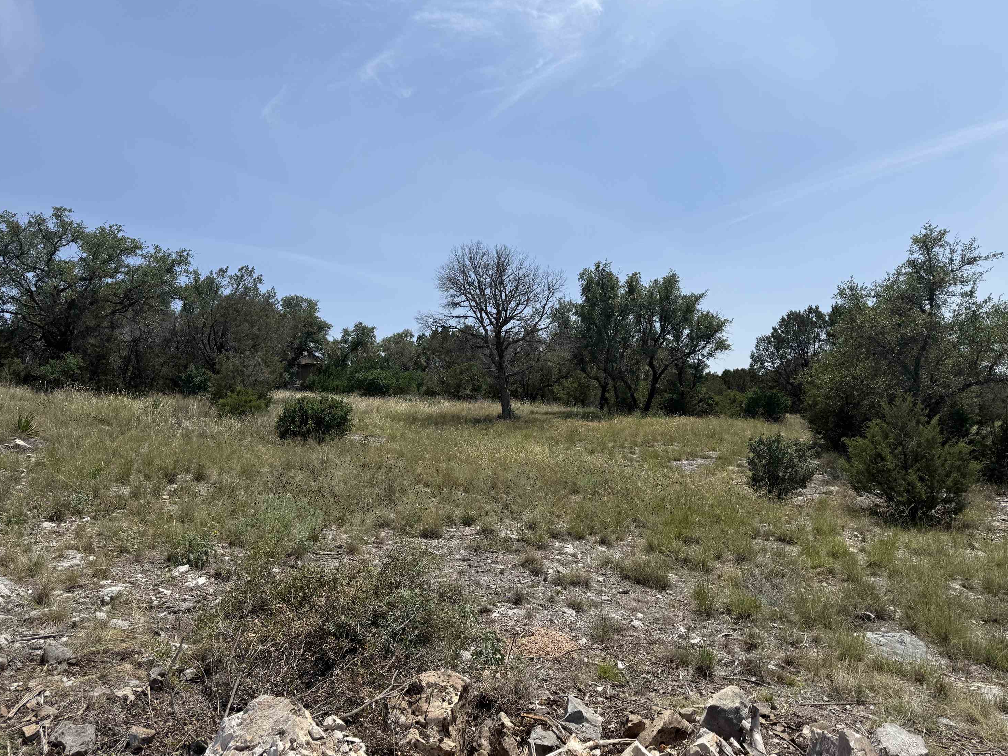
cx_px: 488
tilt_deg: +6.2
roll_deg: +3.4
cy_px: 376
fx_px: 728
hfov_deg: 69.4
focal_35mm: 25
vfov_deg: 54.9
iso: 80
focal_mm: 6.76
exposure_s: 1/6173
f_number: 1.78
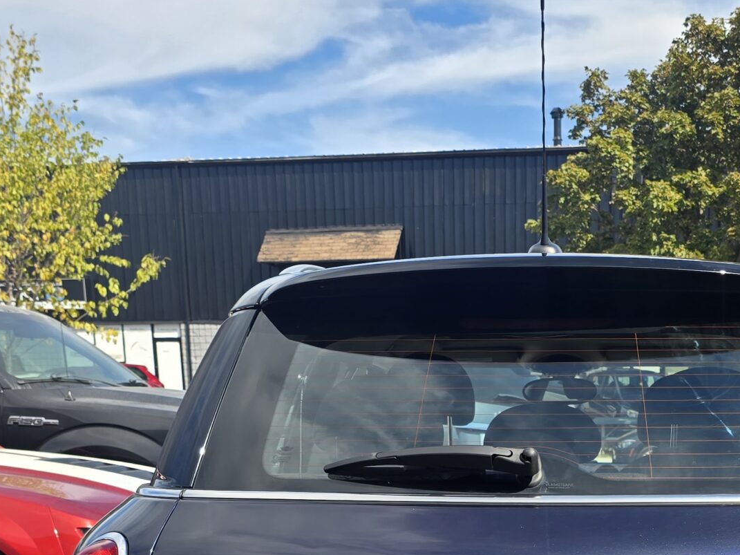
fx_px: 1176
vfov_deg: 24.4
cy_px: 641
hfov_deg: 34.6
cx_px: 504
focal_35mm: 55
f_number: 1.7
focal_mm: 6.3
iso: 12
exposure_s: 1/484
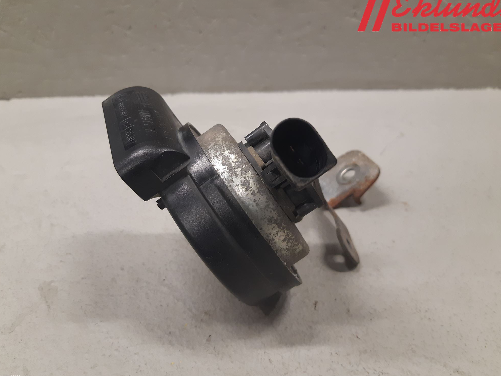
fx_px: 391
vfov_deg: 51.3
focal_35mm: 27
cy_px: 184
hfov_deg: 65.3
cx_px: 253
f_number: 1.7
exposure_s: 1/50
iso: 160
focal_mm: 3.93
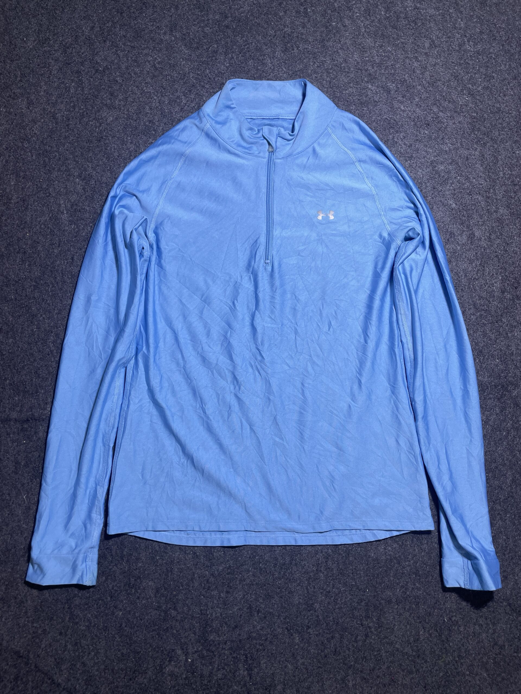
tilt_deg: -56.8
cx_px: 260
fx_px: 522
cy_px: 347
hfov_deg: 53.1
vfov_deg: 67.3
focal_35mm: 26
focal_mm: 4.2
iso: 100
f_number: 1.6
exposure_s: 1/121
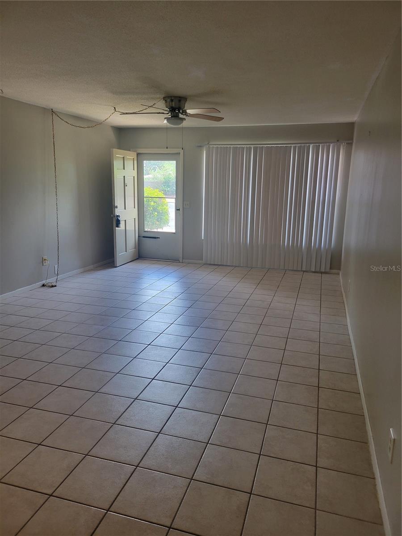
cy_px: 268
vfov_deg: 67.3
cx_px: 201
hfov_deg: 53.1
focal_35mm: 26
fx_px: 403
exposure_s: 1/120
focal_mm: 5.4
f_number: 1.8
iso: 100
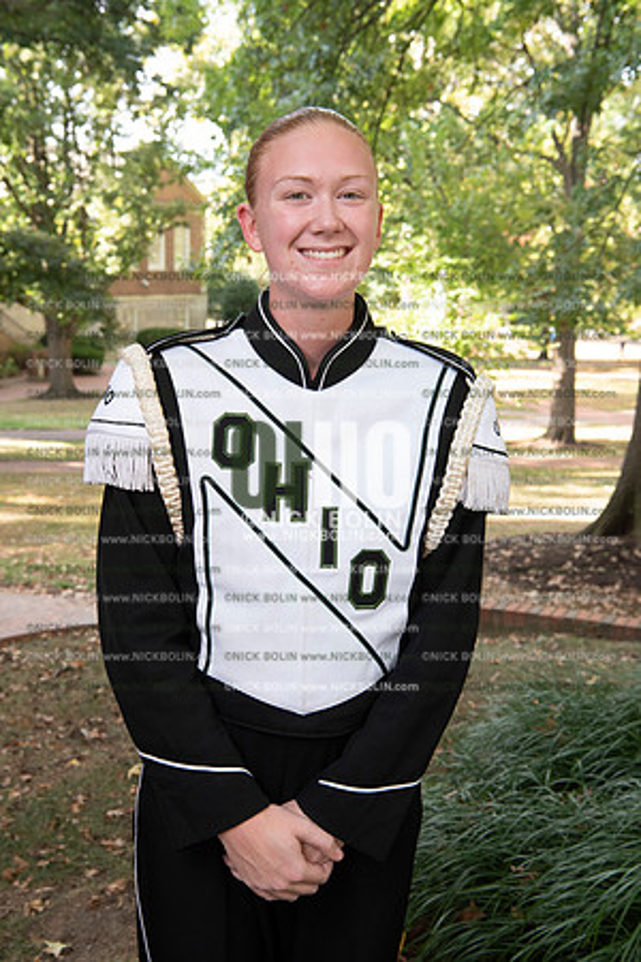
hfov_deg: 27.0
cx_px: 320
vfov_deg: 39.6
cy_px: 481
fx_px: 1335
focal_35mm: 50
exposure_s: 1/100
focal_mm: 50
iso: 800
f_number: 8
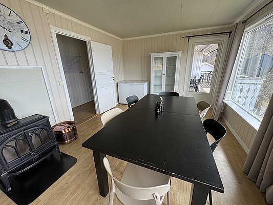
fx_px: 110
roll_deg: +0.5
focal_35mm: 14
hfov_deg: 102.1
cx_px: 136
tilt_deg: -19.7
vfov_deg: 85.7
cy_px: 102
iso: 100
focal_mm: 2.22
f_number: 2.2
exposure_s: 1/99
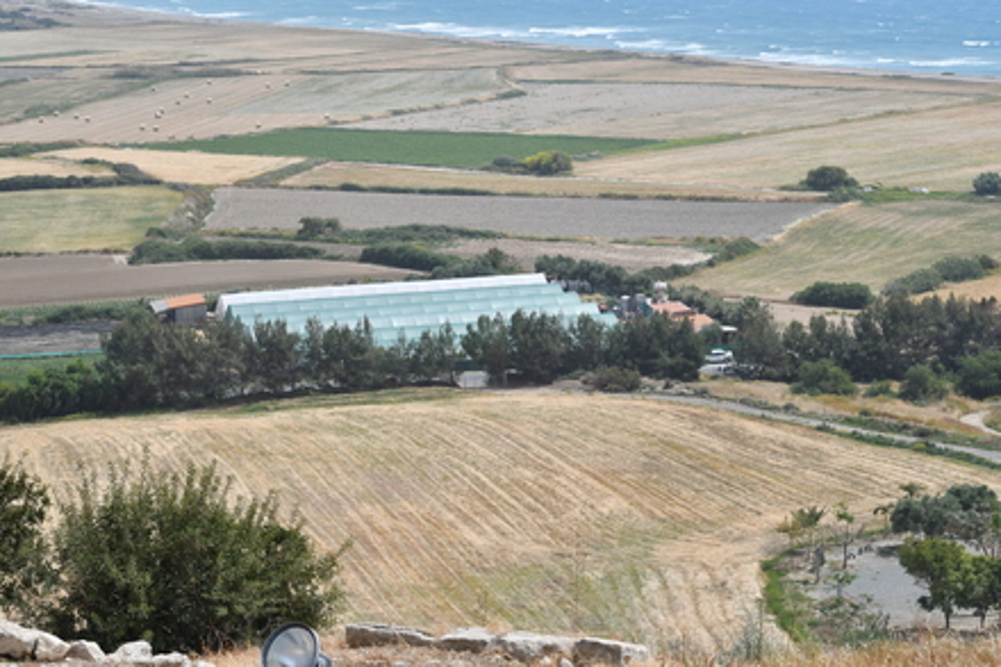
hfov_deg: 21.9
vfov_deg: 14.7
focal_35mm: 93
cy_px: 334
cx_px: 500
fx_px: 2585
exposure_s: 1/800
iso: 250
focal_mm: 62
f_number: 9
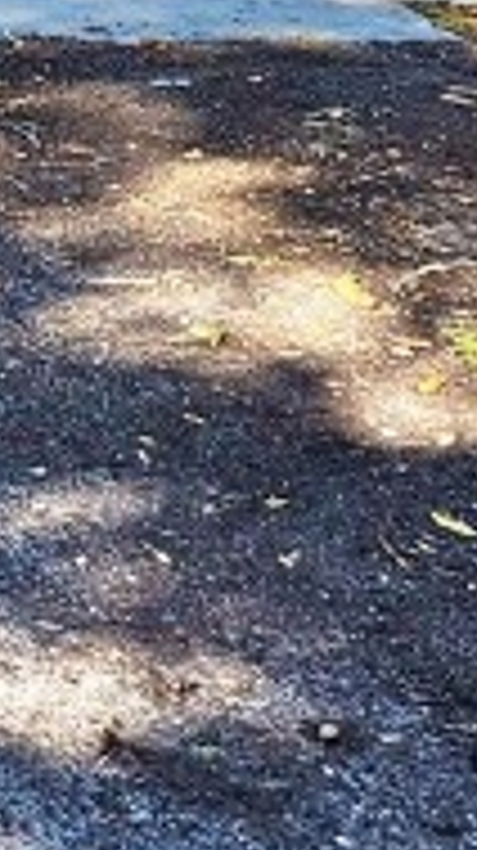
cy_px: -670
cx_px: -1094
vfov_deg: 14.1
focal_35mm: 136
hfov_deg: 7.5
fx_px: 3065
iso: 25
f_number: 1.8
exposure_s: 1/415
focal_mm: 5.4
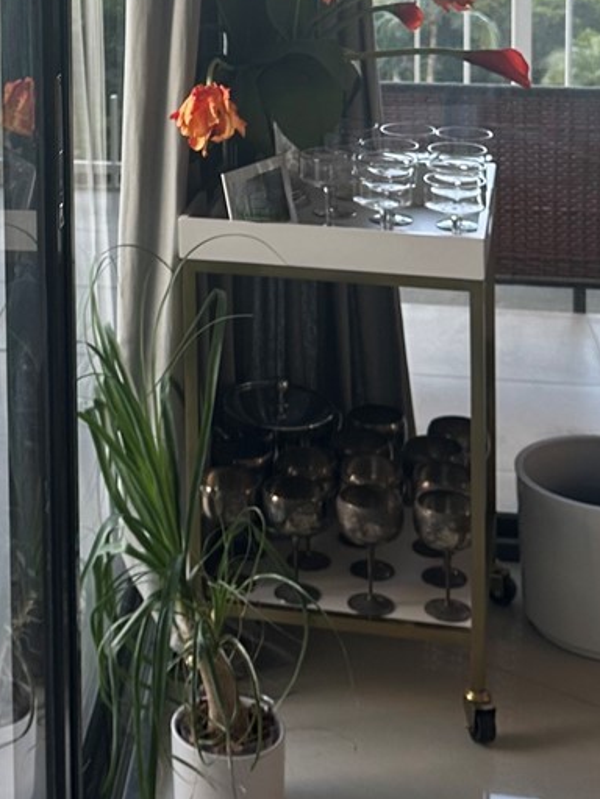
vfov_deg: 24.0
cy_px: -123
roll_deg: +0.3
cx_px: 2
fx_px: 1733
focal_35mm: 75
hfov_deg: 19.1
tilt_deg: -3.9
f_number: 1.78
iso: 80
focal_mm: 6.86
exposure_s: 1/190
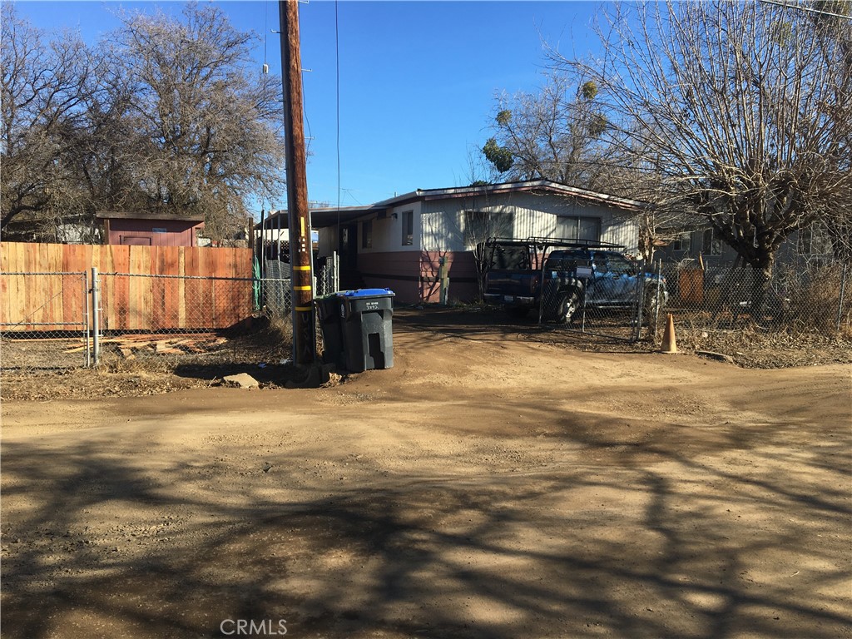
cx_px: 426
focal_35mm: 29
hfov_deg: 61.7
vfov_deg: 48.2
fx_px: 714
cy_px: 320
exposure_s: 1/916
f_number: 2.2
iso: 25
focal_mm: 4.15
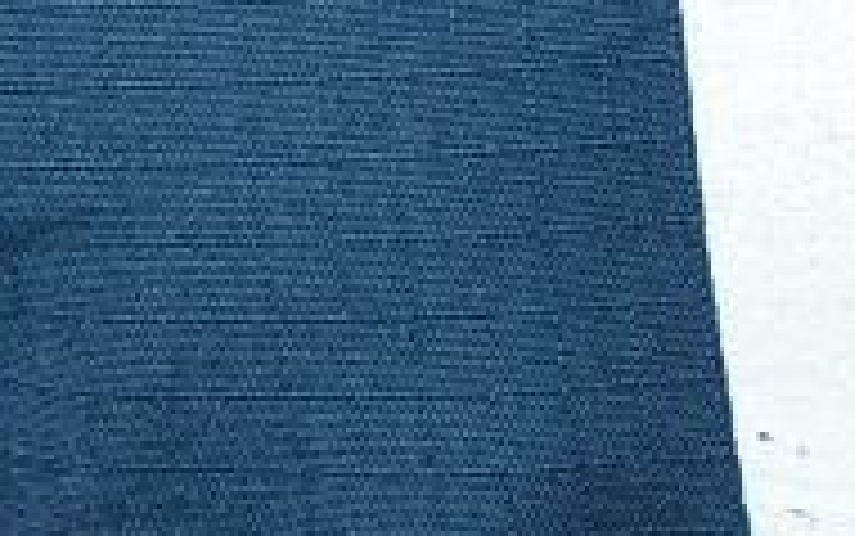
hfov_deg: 4.9
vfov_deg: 3.2
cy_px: -529
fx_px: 9583
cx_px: 2178
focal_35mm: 411
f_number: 9
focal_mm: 40
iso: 100
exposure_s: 1/320
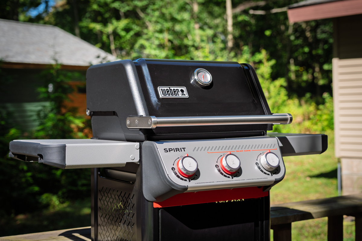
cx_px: 196
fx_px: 635
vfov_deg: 21.5
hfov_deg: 31.8
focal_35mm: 63
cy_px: 120
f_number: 4
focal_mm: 56.8
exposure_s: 1/1250
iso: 250
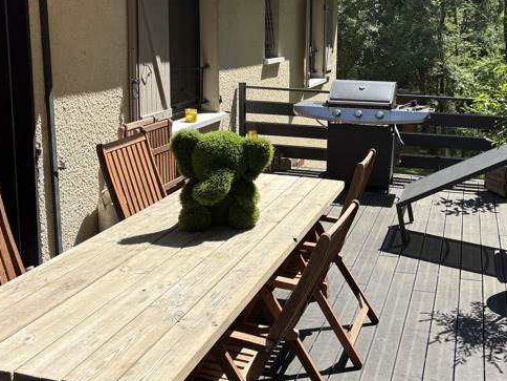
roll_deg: -1.4
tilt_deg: -9.9
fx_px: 630
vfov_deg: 33.3
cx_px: 346
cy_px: 128
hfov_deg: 43.1
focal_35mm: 43
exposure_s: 1/1751
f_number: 1.6
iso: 50
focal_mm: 5.96
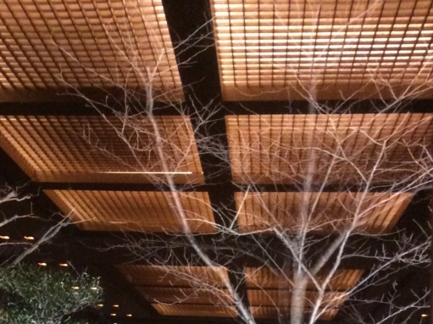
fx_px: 800
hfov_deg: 30.1
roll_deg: -4.6
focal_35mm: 64
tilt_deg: +5.6
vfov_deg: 21.9
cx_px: 153
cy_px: 338
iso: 400
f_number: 2.4
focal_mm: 3.3
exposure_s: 1/15
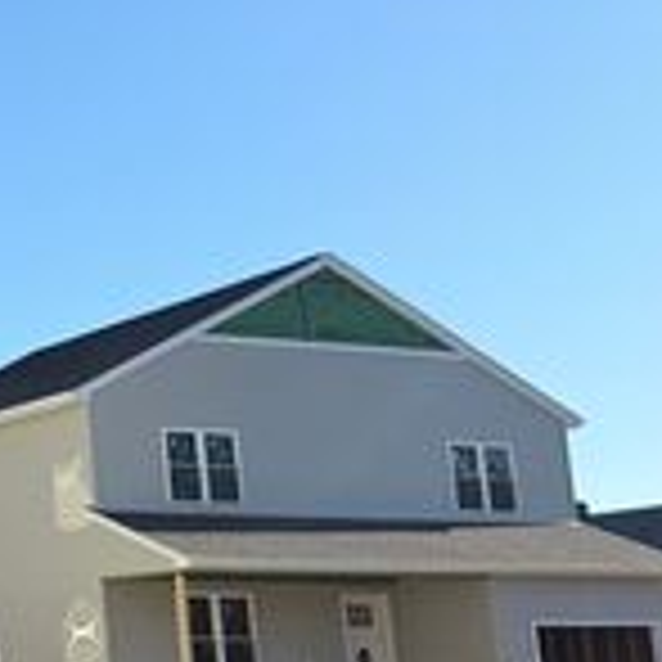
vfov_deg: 24.0
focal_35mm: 72
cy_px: 372
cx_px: -432
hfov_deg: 19.6
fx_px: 1558
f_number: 1.78
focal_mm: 6.76
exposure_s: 1/3145
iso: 80
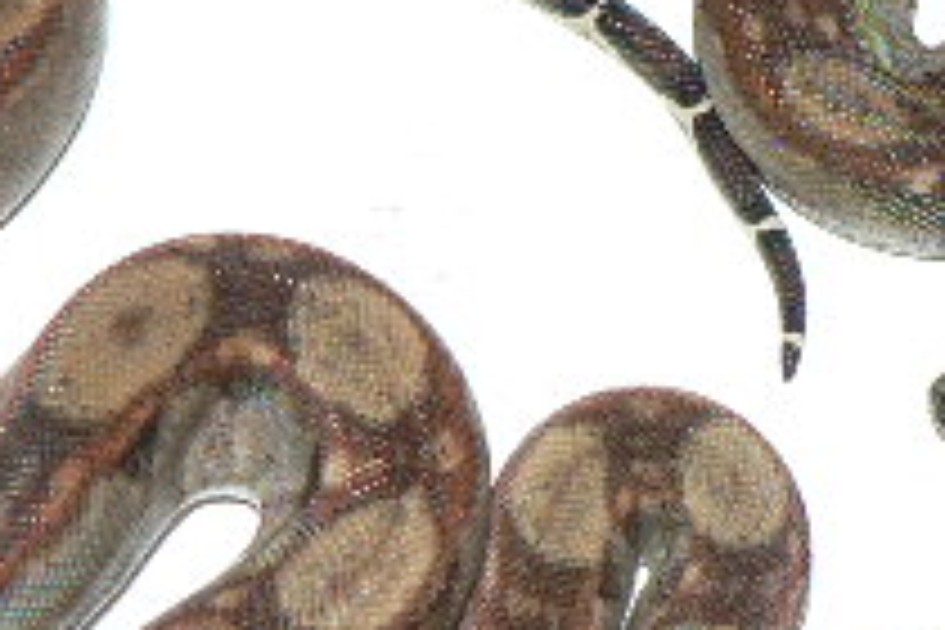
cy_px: 194
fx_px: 4068
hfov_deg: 13.2
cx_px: 621
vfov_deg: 8.8
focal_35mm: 155
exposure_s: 1/60
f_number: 2.8
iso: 100
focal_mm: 8.2
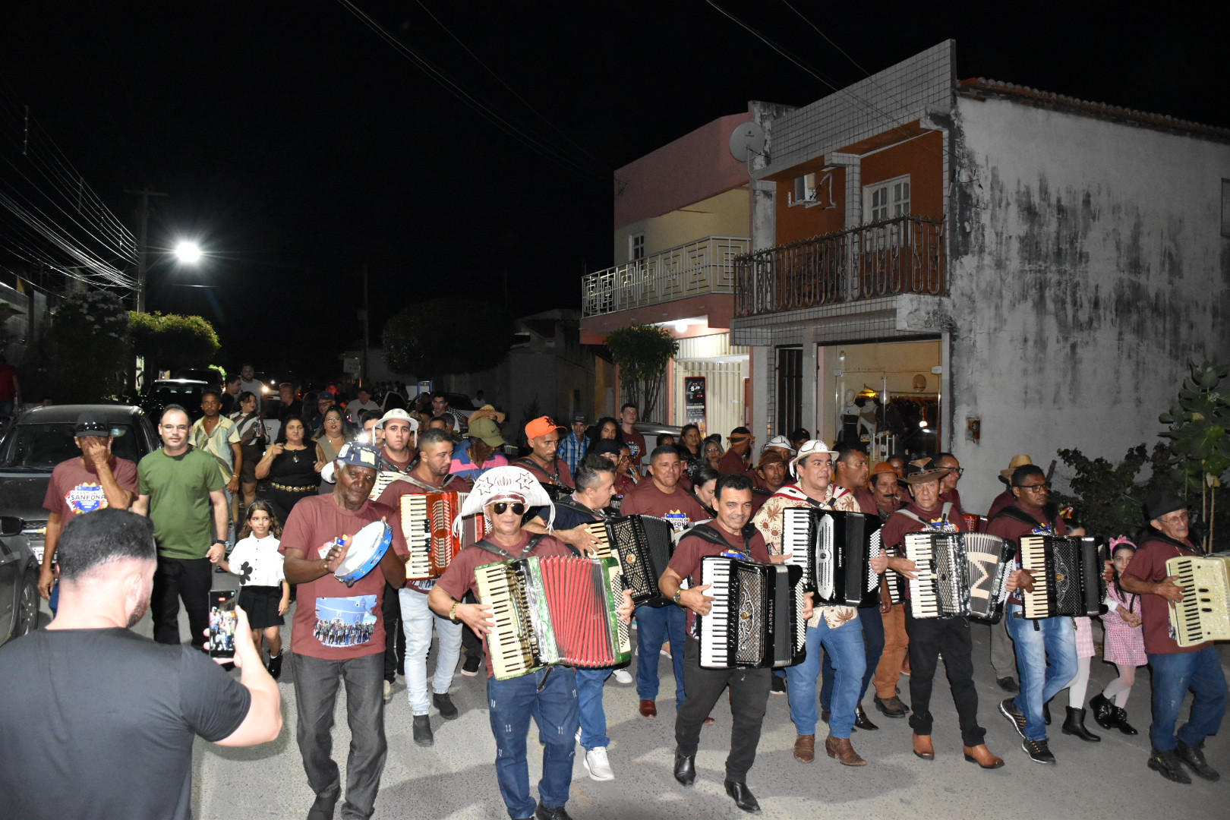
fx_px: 922
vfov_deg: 47.9
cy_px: 410
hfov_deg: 67.4
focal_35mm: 27
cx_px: 615
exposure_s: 1/100
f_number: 4.5
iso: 4000
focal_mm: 18
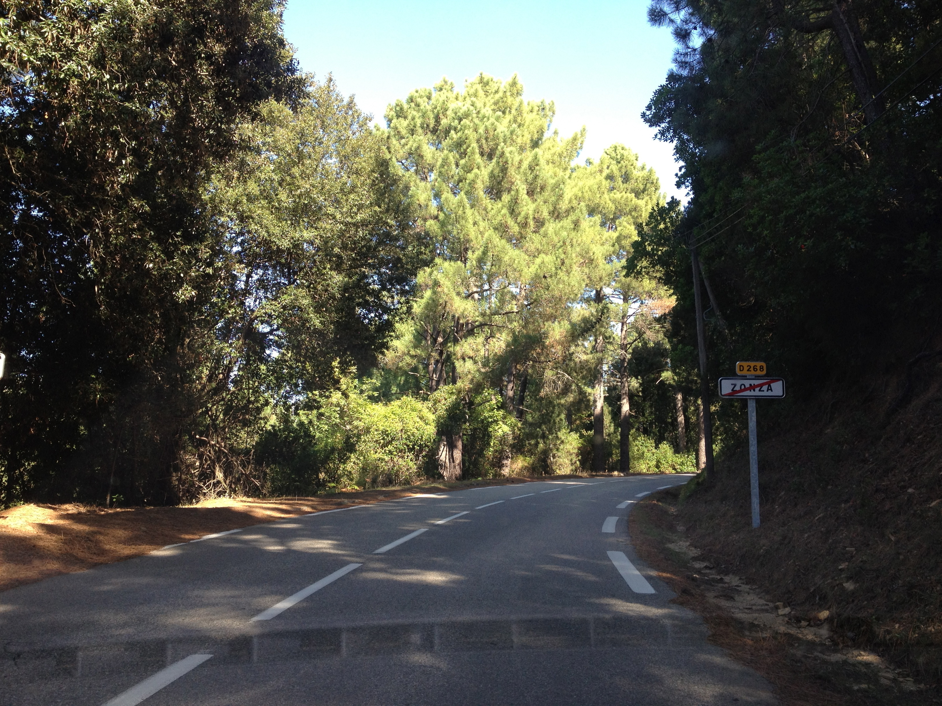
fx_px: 952
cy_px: 353
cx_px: 471
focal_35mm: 35
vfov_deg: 40.7
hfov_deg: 52.6
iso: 64
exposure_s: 1/190
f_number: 2.4
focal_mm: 4.28
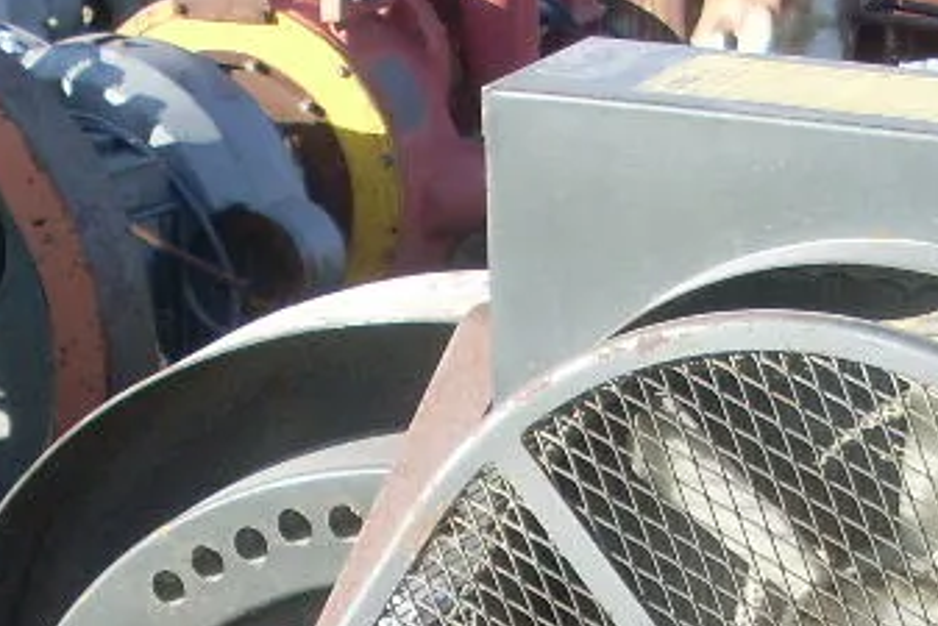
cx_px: 726
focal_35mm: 120
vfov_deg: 11.0
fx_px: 3128
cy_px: 971
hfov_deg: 16.9
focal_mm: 6.3
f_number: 7.7
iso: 80
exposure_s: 1/90
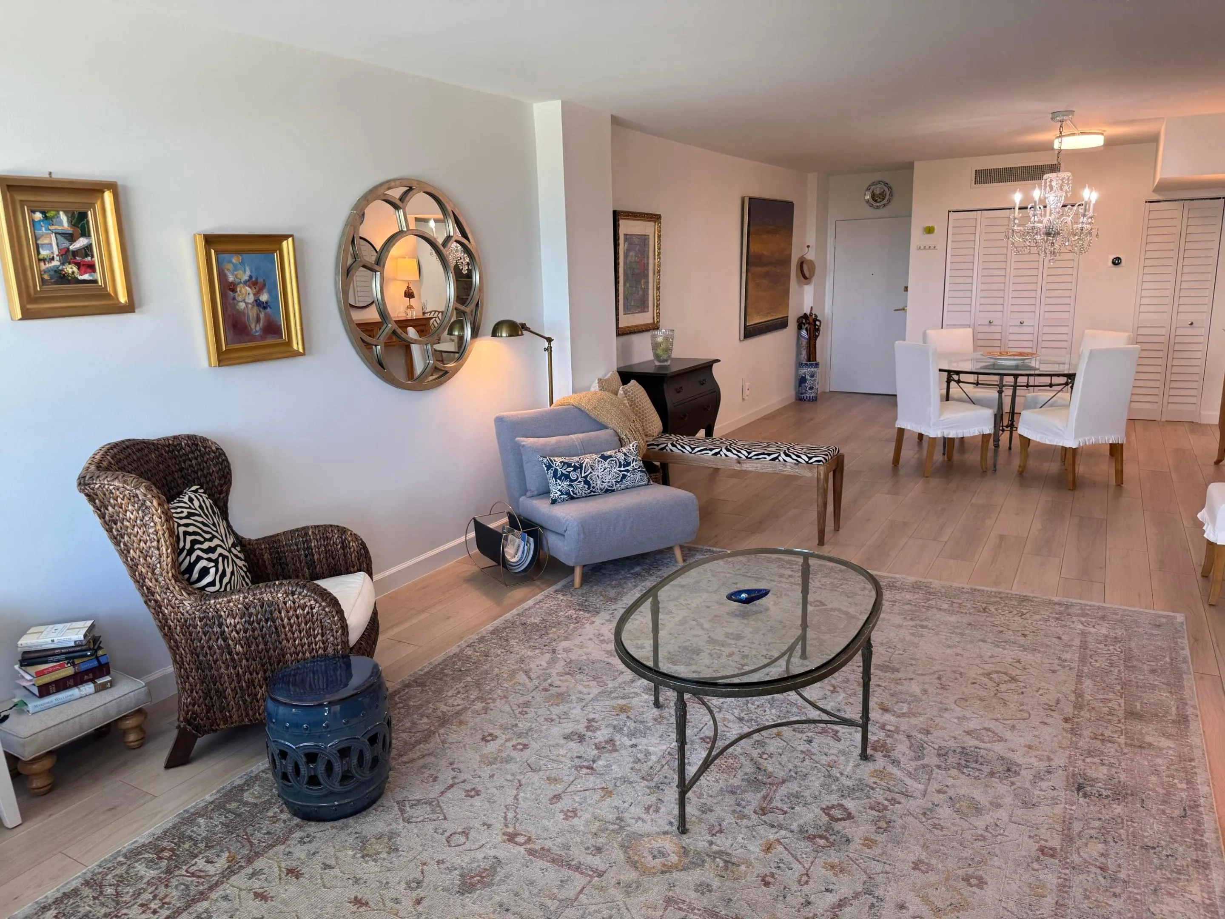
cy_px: 460
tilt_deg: -12.2
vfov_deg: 56.8
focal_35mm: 24
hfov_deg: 71.6
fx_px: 849
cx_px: 612
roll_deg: +1.7
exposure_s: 1/120
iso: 160
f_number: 1.78
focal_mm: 6.76
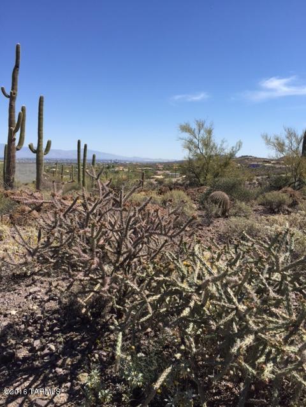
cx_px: 153
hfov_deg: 48.2
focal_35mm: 29
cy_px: 204
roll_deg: -0.6
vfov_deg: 61.7
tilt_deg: -5.7
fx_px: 342
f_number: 2.2
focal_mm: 4.15
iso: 32
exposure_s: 1/2083
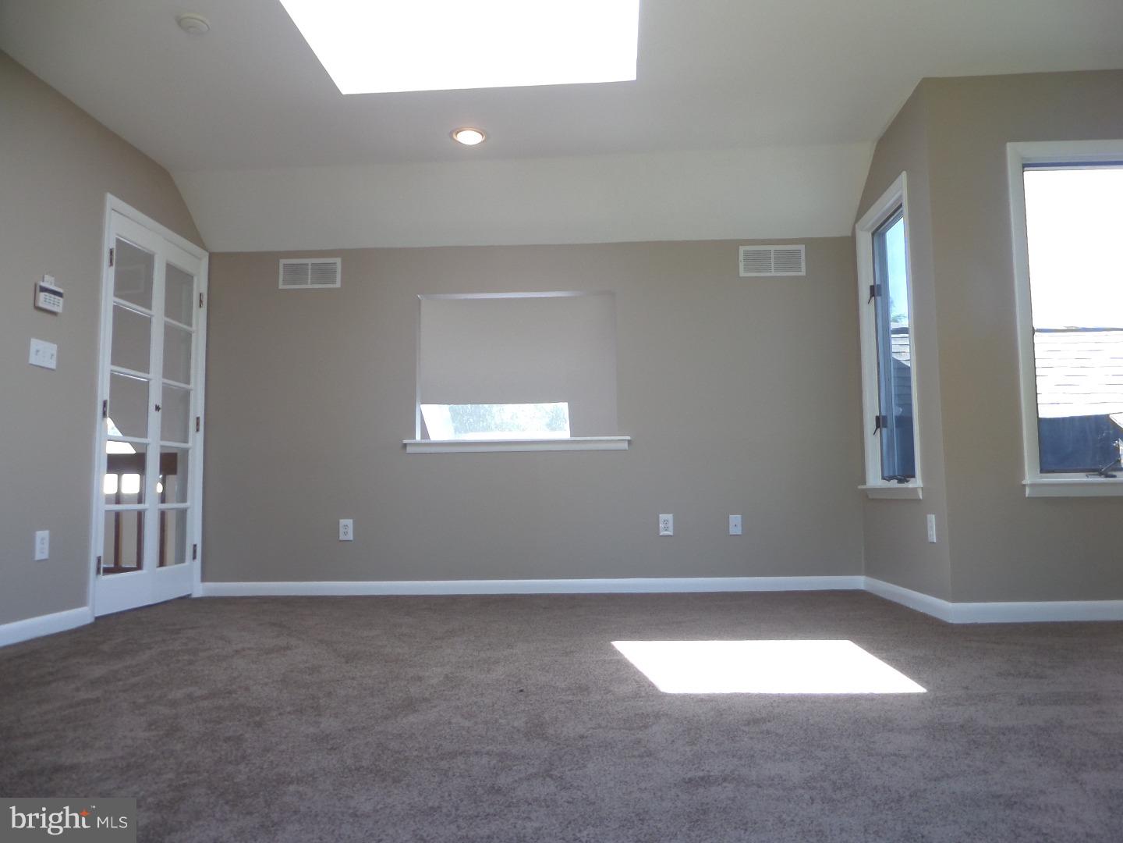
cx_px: 562
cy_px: 422
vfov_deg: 56.8
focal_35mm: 24
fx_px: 779
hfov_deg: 71.6
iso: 100
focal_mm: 4
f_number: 3.2
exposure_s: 1/60
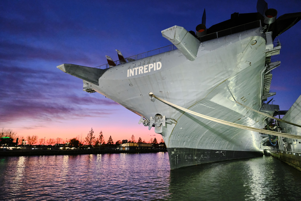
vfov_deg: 59.5
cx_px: 150
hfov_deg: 81.2
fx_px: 176
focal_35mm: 21
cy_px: 100
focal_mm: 14
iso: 2500
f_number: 4
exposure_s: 1/60
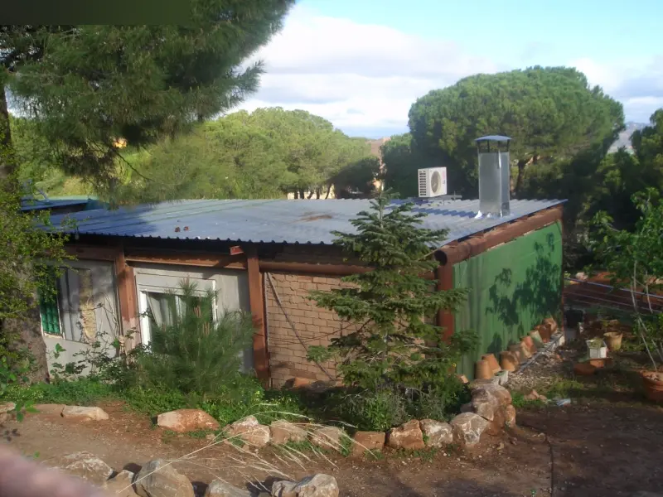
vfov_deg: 39.7
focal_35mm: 36
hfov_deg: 51.4
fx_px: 690
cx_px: 332
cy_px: 248
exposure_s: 1/250
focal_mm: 4.8
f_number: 4
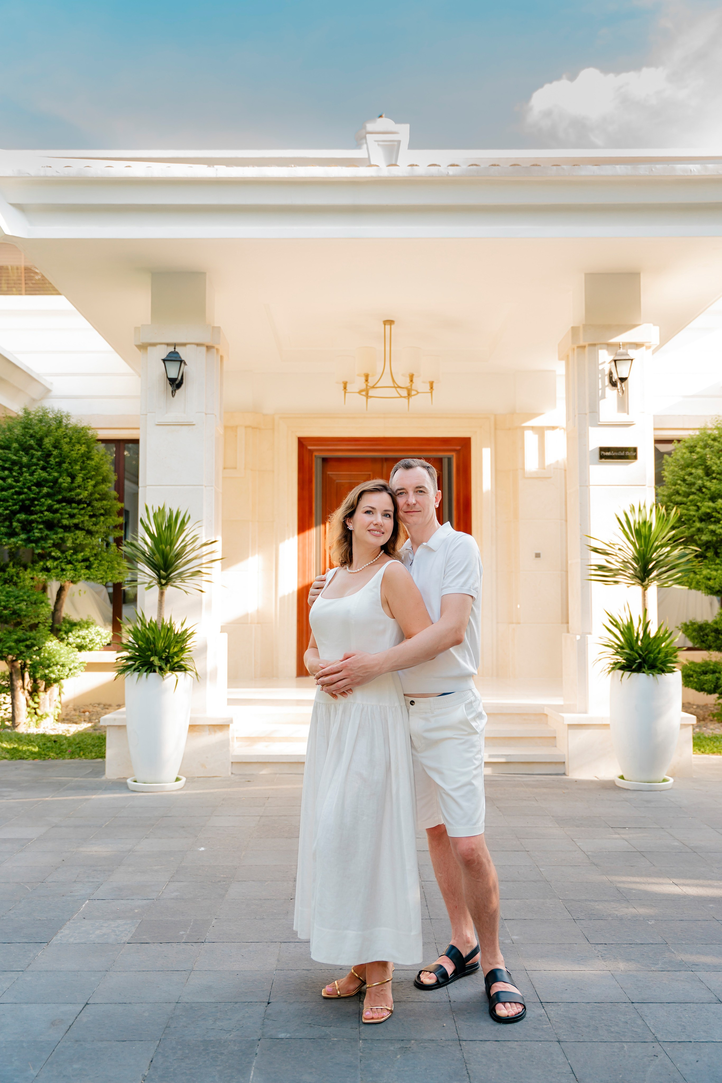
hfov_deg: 39.9
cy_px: 542
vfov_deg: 57.1
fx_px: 995
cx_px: 361
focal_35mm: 33
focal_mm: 33.1
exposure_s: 1/320
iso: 250
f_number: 2.8
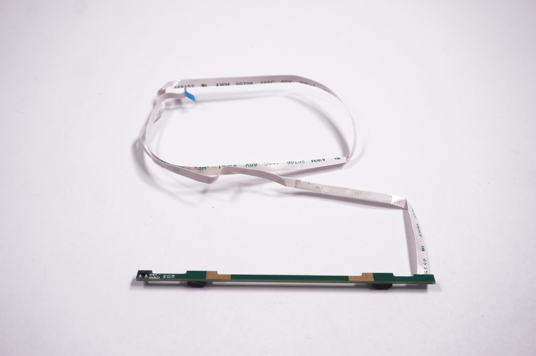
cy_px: 178
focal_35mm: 39
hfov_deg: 49.6
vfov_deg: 34.1
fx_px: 580
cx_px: 268
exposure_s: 1/250
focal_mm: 26
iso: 400
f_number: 5.6
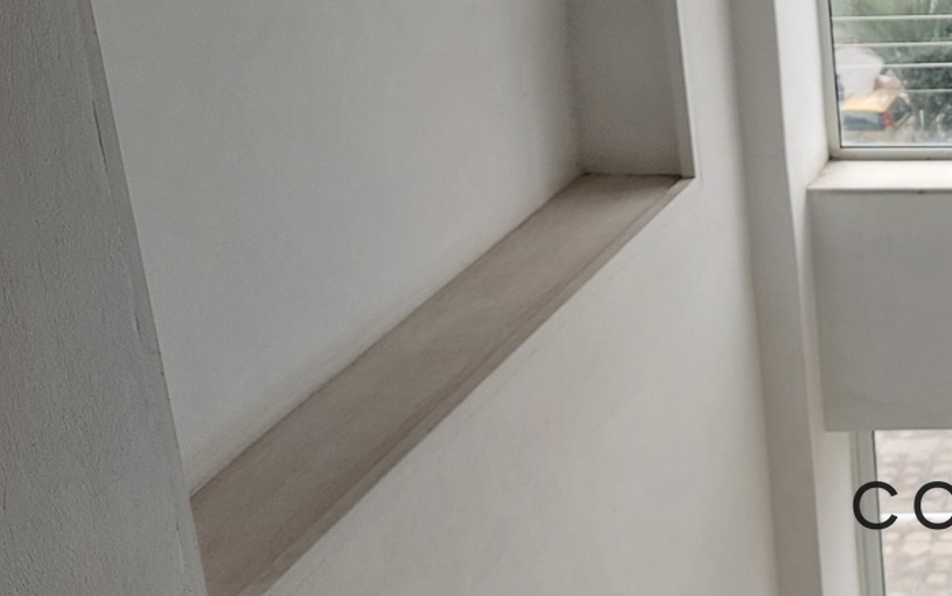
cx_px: 1225
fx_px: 1894
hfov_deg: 24.7
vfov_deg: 17.9
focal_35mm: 73
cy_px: 262
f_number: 1.8
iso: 64
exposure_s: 1/50
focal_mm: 5.23
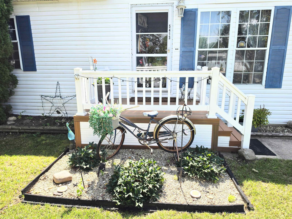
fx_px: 194
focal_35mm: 23
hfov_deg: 73.9
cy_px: 110
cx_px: 146
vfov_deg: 58.9
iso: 64
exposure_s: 1/2371
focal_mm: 6.5
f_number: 1.4
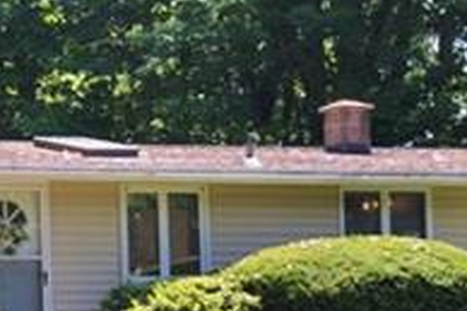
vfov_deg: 6.6
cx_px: -238
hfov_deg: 9.7
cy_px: 492
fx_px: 2670
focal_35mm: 206
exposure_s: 1/200
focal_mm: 26
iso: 200
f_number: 6.3
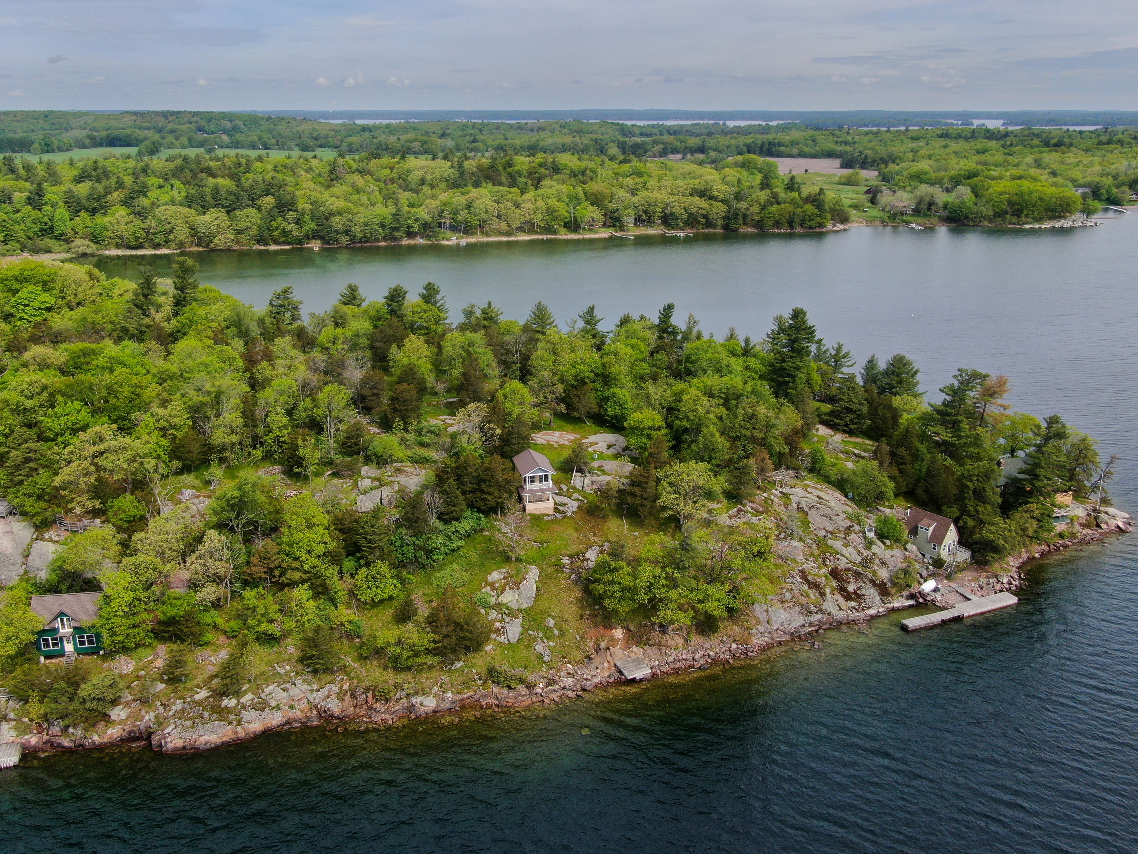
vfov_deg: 45.4
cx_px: 569
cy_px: 427
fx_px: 1019
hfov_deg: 58.3
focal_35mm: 31
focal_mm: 5.33
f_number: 3.1
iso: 100
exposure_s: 1/1000
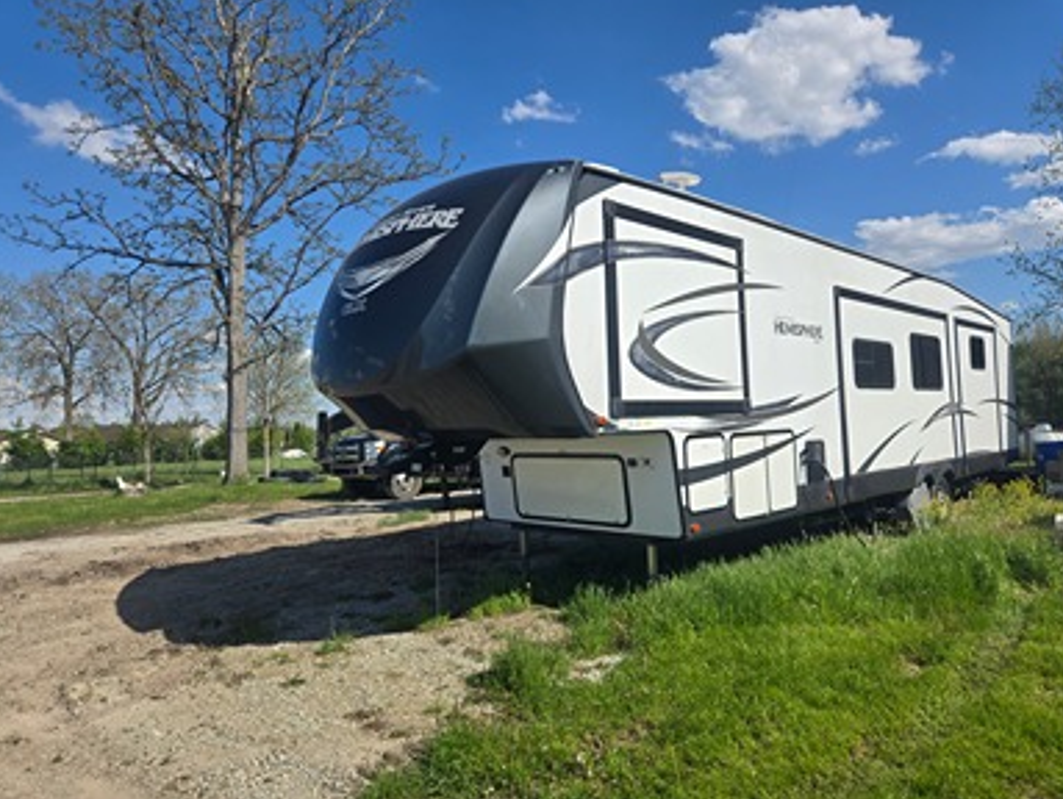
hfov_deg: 71.5
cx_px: 533
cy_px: 386
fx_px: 738
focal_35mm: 24
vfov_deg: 56.9
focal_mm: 5.4
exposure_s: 1/2410
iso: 25
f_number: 1.8
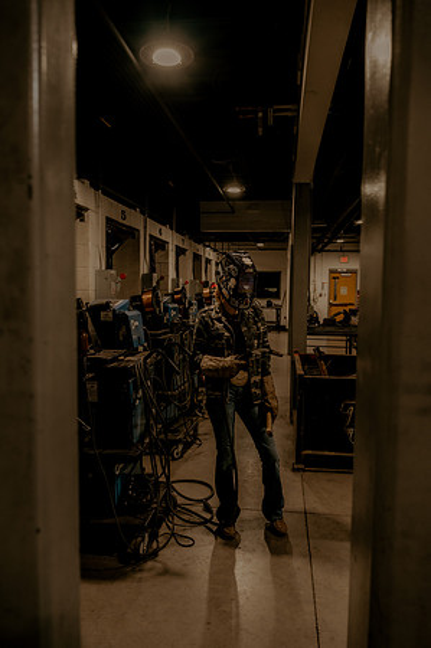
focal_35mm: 28
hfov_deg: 47.1
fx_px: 495
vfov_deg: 66.5
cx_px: 216
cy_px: 324
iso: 1250
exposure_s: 1/125
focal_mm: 27.5
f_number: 5.6
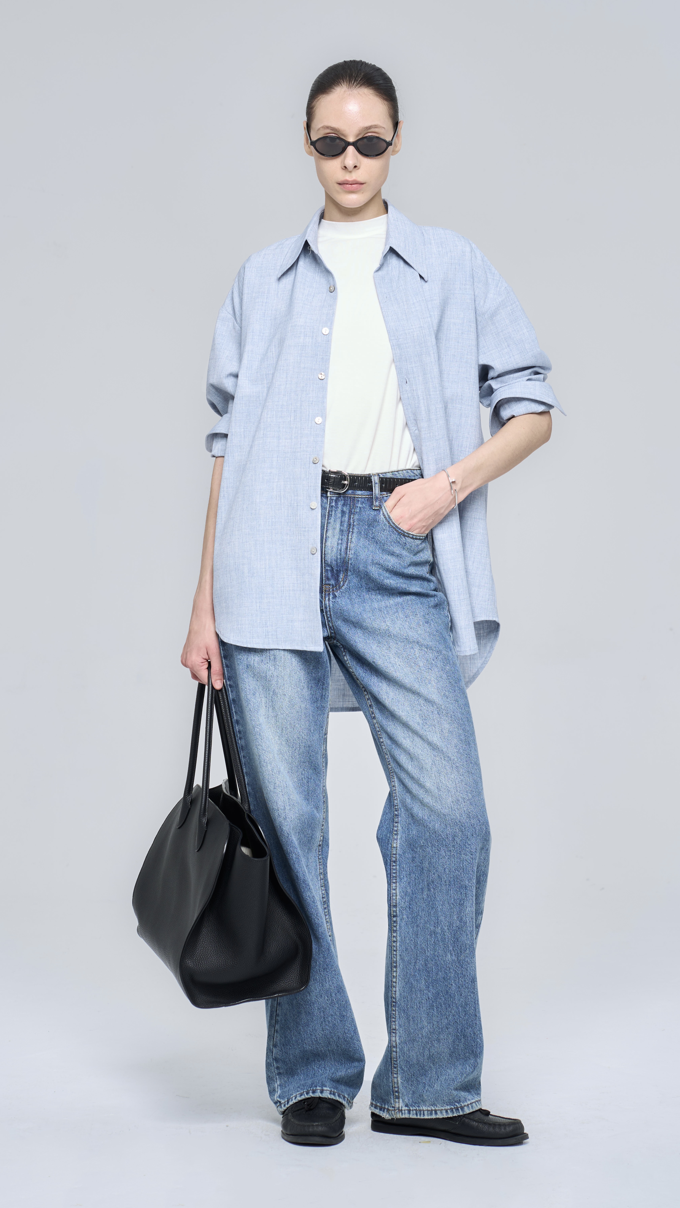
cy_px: 600
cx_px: 348
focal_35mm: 90
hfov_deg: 13.4
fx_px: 2885
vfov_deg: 23.7
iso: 200
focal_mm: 85
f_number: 8
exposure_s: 1/125
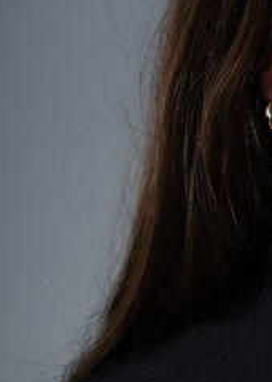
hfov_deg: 5.8
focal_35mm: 245
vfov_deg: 8.2
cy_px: 135
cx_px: 451
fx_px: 2654
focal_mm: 50
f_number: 5
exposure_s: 1/200
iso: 200
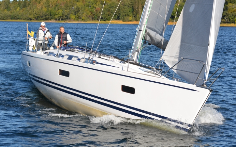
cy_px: 71
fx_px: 675
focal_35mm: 105
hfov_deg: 19.8
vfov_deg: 12.5
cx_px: 118
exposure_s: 1/250
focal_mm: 68
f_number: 9
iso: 100
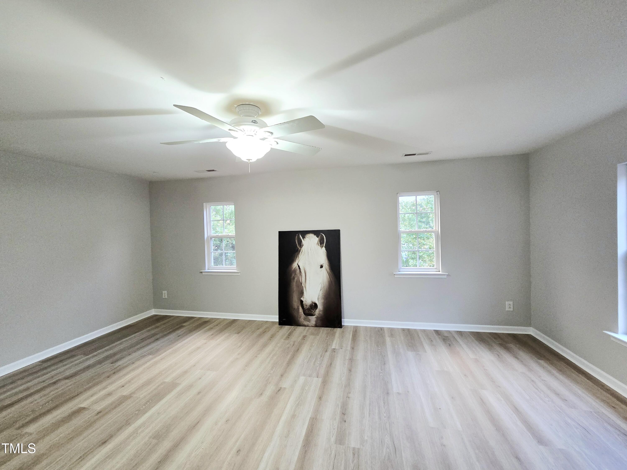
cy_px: 235
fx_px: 235
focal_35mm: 13
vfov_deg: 89.9
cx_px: 314
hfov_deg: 106.2
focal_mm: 2.2
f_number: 2.2
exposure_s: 1/60.2
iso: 250
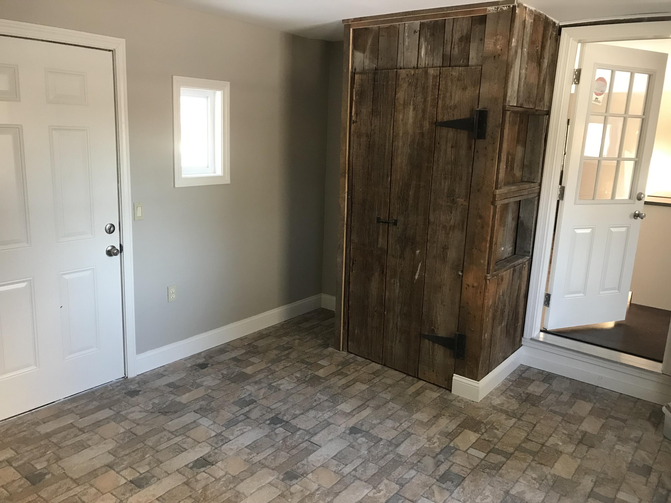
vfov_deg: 49.7
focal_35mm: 28
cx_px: 336
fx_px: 543
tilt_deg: -11.8
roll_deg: -2.7
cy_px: 252
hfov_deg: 63.4
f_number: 1.8
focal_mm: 3.99
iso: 64
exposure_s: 1/15
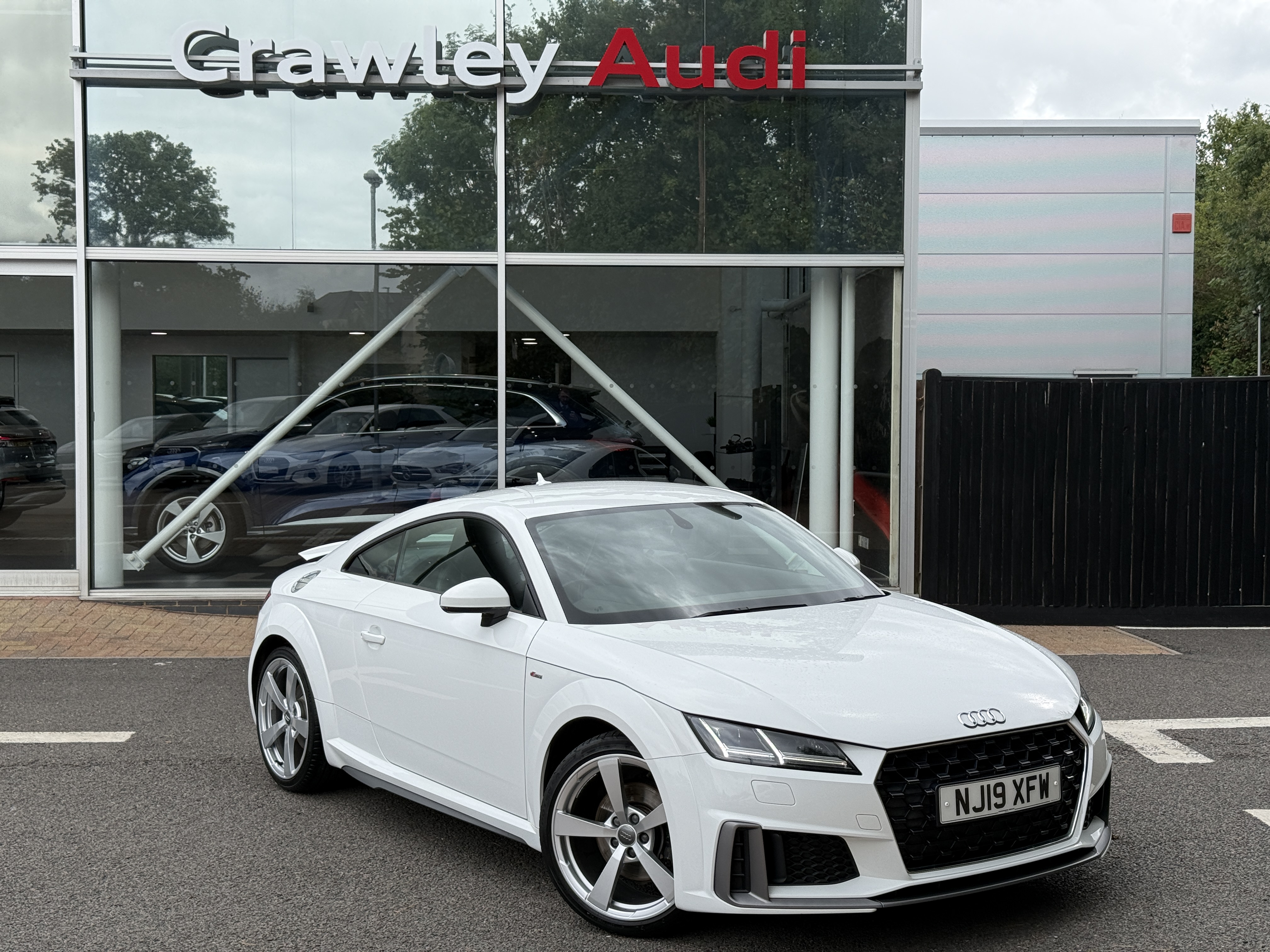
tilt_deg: -1.6
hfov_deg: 39.7
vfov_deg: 30.3
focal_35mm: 48
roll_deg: +0.7
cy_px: 476
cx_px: 635
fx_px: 1761
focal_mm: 6.76
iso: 64
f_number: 1.78
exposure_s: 1/1678
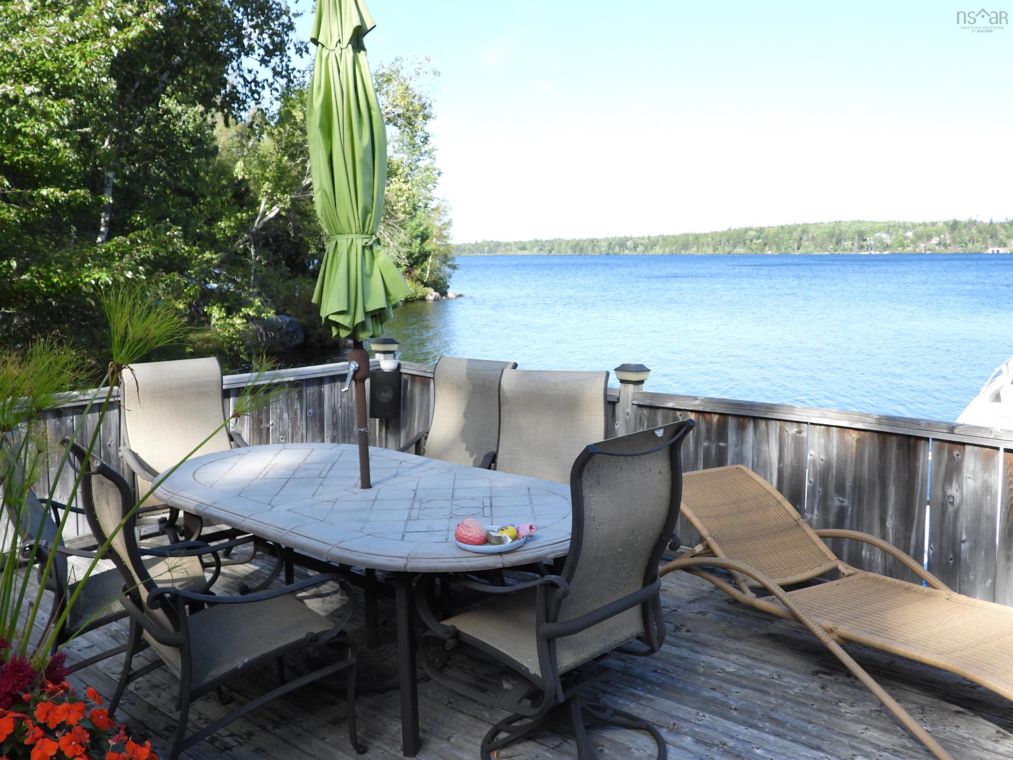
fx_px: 936
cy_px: 380
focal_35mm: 32
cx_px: 506
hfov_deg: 56.8
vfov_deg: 44.2
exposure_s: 1/400
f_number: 3.2
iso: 100
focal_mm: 5.8
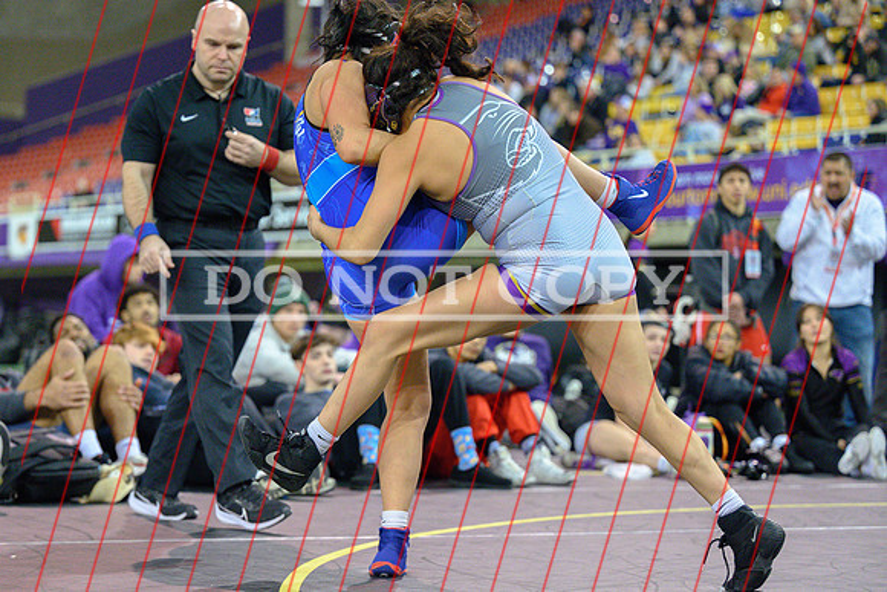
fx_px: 2381
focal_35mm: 97
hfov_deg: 21.1
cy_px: 326
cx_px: 380
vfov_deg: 14.2
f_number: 2.8
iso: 5000
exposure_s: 1/640
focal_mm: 83
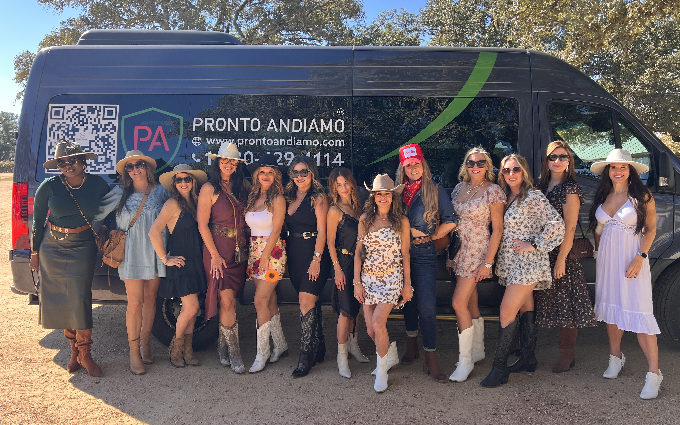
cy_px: 194
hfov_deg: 66.5
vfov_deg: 44.5
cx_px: 337
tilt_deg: -4.6
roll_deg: +0.7
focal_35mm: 28
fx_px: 519
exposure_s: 1/738
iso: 50
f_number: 1.5
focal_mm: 5.7
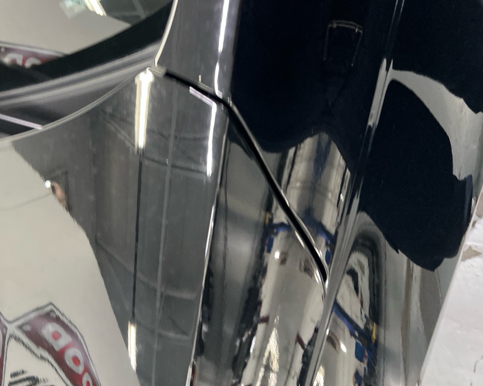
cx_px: 198
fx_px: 472
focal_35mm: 33
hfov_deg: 53.9
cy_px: 168
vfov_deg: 44.4
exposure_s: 1/60
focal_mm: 5.7
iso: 500
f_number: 1.5
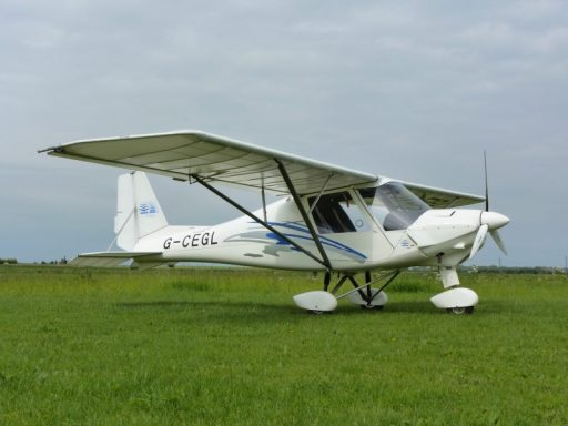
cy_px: 213
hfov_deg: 38.9
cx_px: 284
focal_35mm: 49
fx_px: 804
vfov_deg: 29.7
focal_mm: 8.7
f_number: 5.6
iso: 160
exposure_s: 1/500
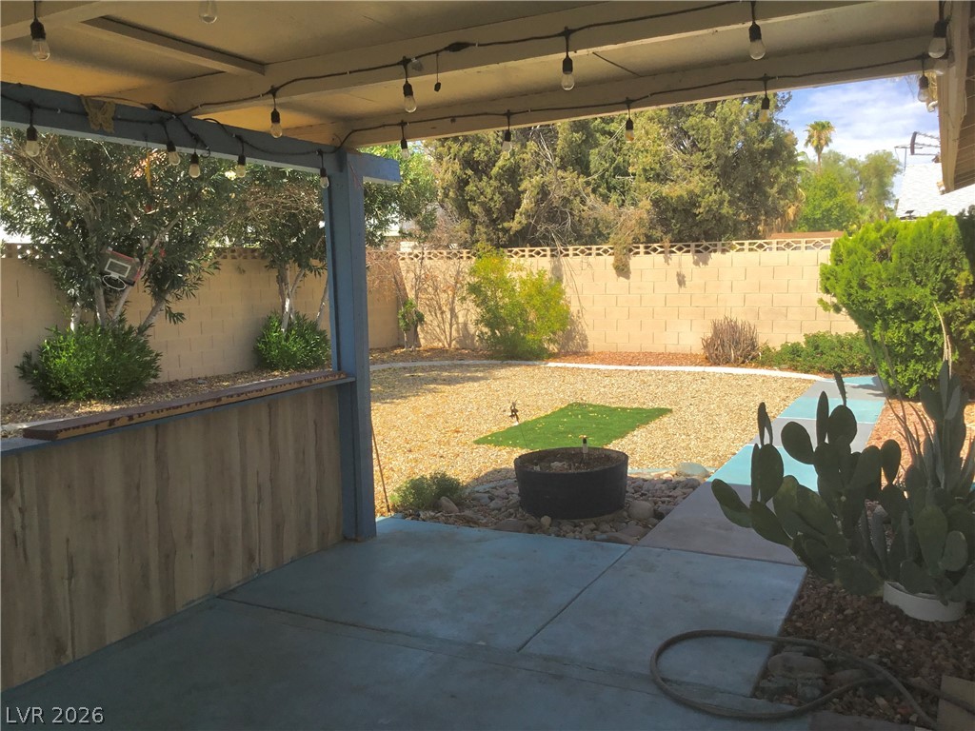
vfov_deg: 45.4
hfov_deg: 58.4
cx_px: 488
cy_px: 366
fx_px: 873
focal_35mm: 31
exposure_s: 1/1045
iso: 25
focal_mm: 3.3
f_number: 2.4
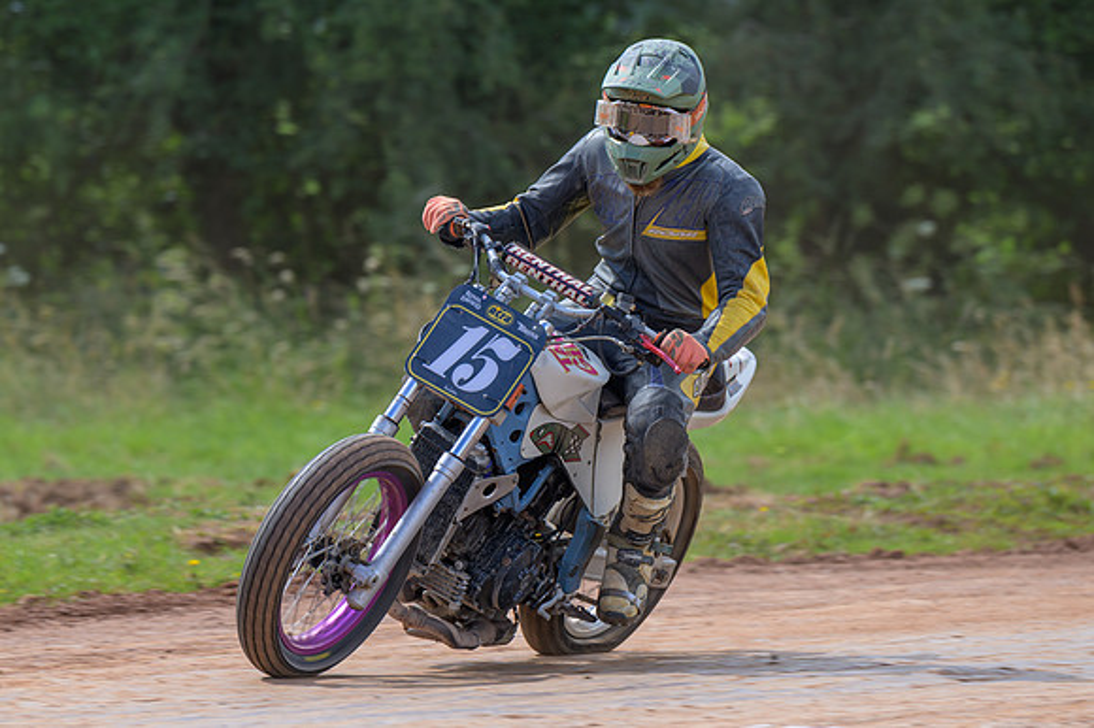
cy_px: 376
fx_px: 11120
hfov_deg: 5.6
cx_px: 534
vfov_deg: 3.8
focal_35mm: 366
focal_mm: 200
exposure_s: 1/400
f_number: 4
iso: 90
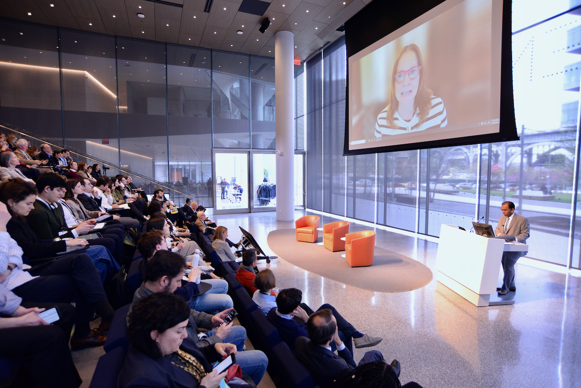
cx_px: 290
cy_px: 194
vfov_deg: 67.5
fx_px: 291
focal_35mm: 18
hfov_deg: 90.0
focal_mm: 18
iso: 1250
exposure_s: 1/80
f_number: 5
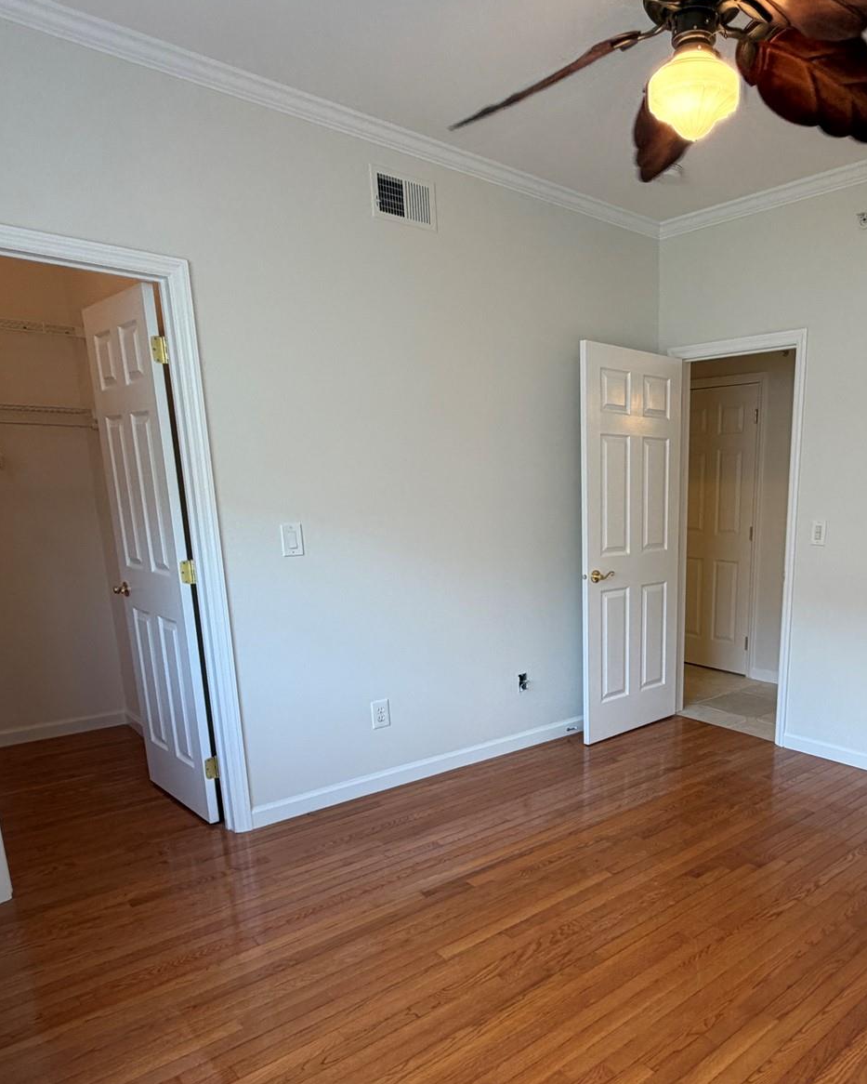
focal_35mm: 24
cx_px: 637
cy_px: 662
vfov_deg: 69.4
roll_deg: -0.1
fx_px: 770
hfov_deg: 56.2
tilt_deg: -11.9
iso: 160
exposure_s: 1/120
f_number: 2.2
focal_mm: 2.22
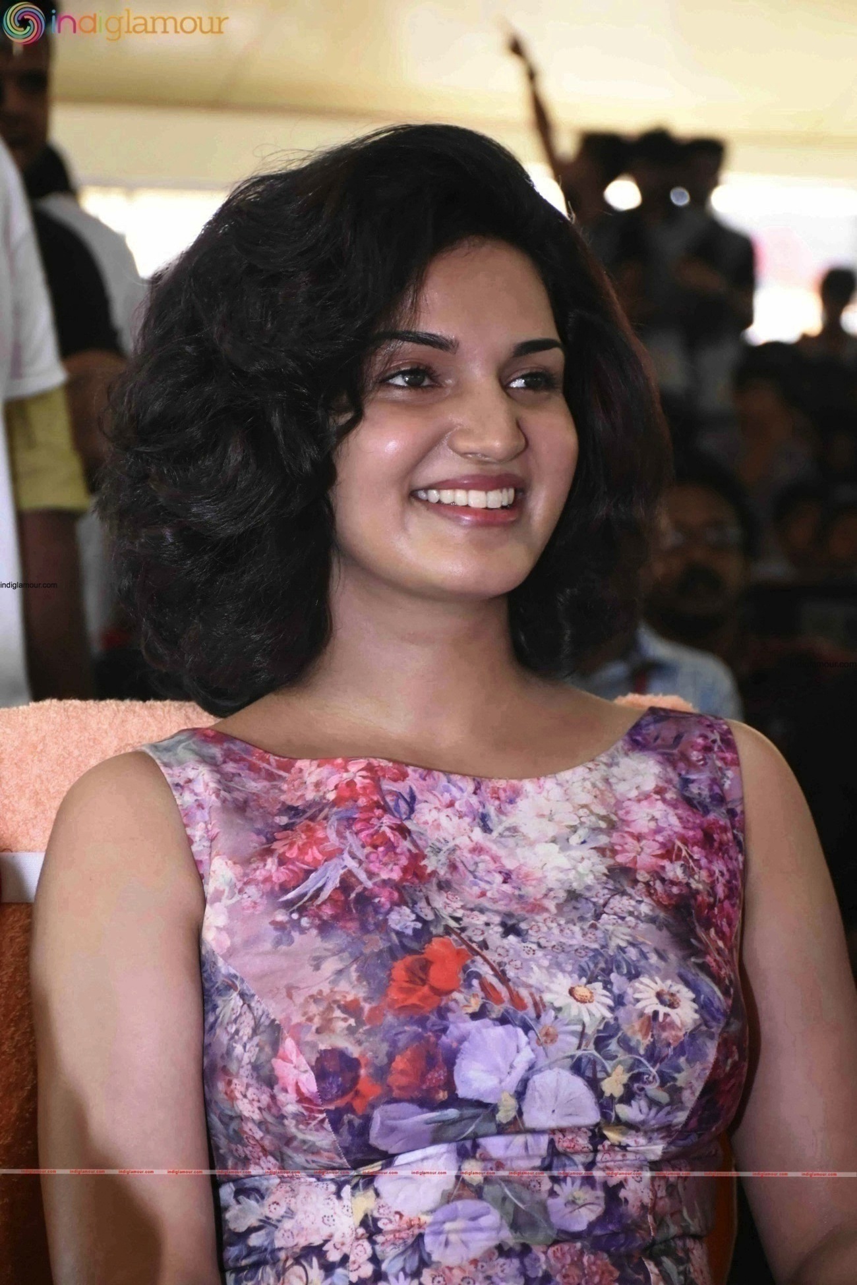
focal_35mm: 99
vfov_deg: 20.6
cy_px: 642
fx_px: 3535
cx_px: 428
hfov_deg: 13.8
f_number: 5
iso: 3200
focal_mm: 66
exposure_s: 1/100
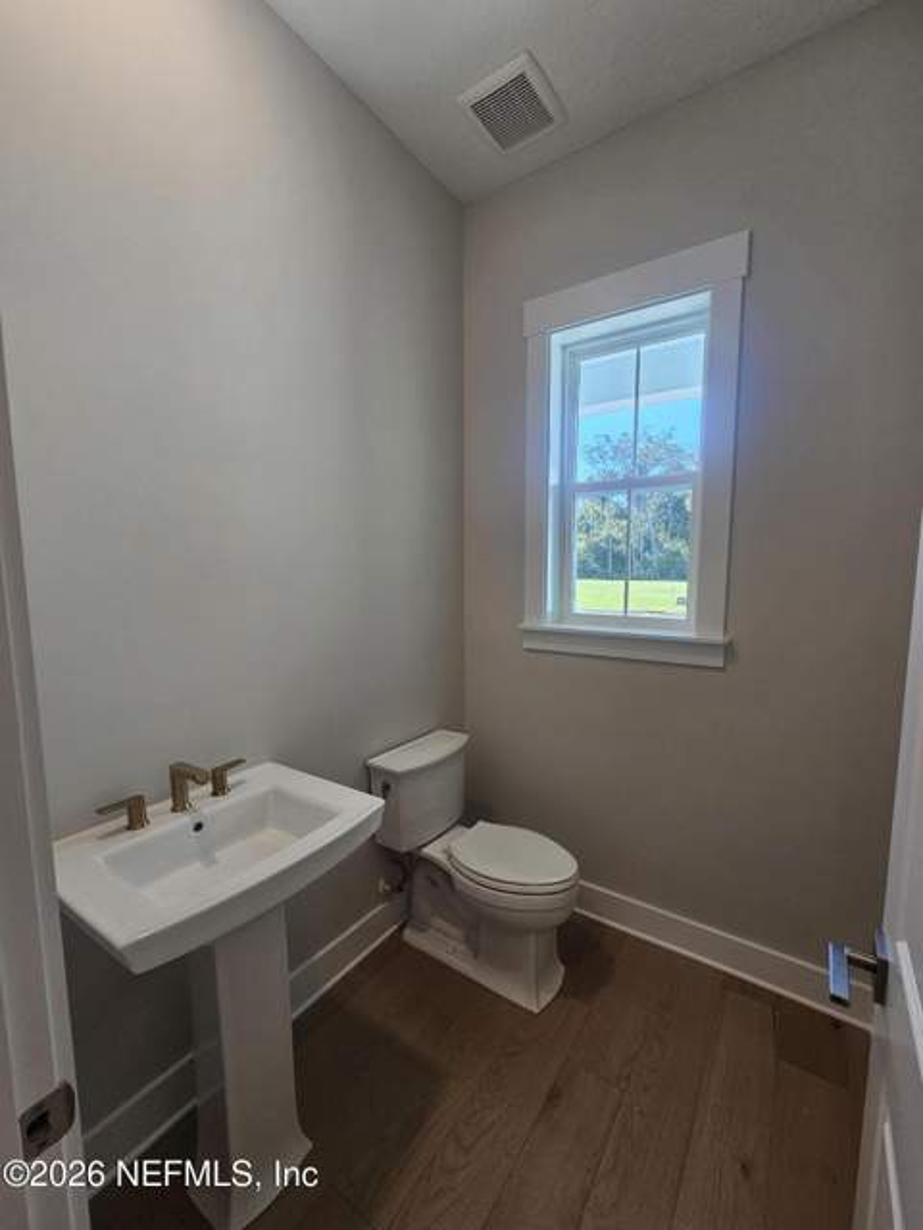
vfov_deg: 106.2
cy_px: 615
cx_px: 462
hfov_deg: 89.9
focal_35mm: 13
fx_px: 462
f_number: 2.2
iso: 100
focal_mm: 2.2
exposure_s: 1/120
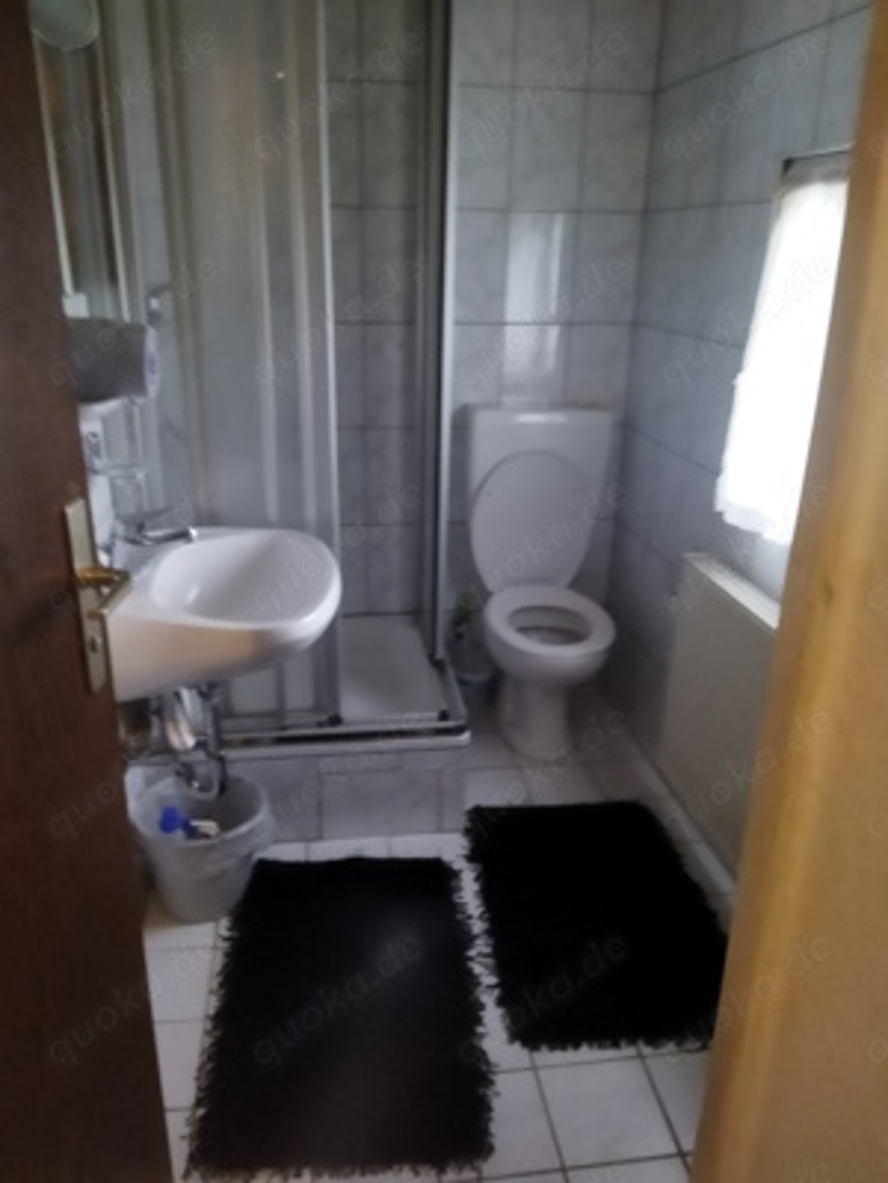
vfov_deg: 65.3
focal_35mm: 27
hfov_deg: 51.4
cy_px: 592
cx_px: 444
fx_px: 924
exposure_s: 1/20
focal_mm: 4.71
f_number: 1.79
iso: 453
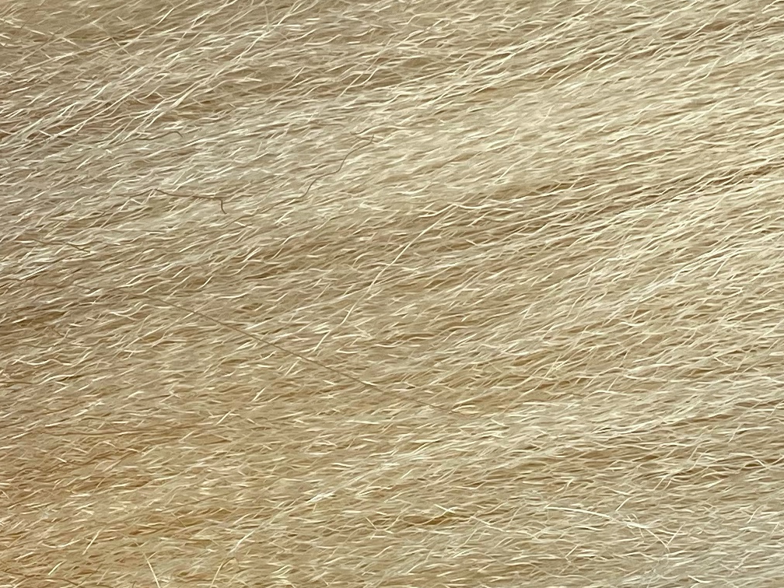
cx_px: -312
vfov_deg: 14.2
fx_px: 2355
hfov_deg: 17.4
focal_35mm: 104
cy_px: 415
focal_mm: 4.25
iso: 32
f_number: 1.8
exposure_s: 1/706
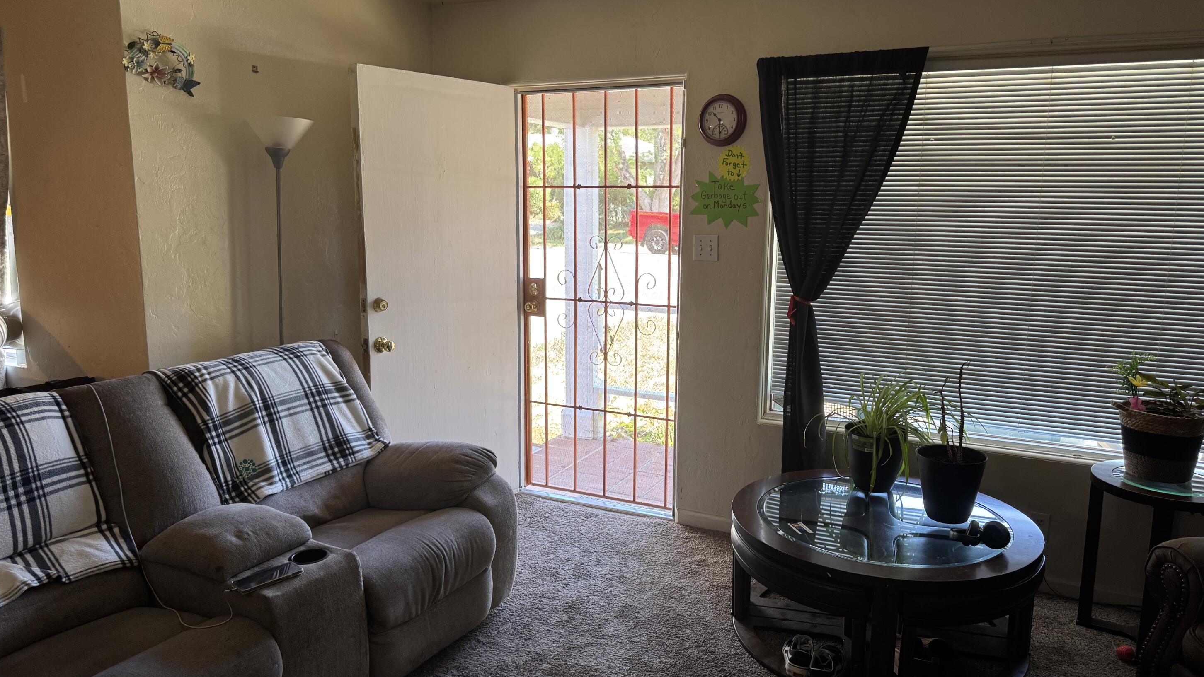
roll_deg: -0.2
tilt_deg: -9.4
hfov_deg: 69.8
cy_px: 345
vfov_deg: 42.9
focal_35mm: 27
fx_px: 862
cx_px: 618
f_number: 1.78
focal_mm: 6.76
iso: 160
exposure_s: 1/60
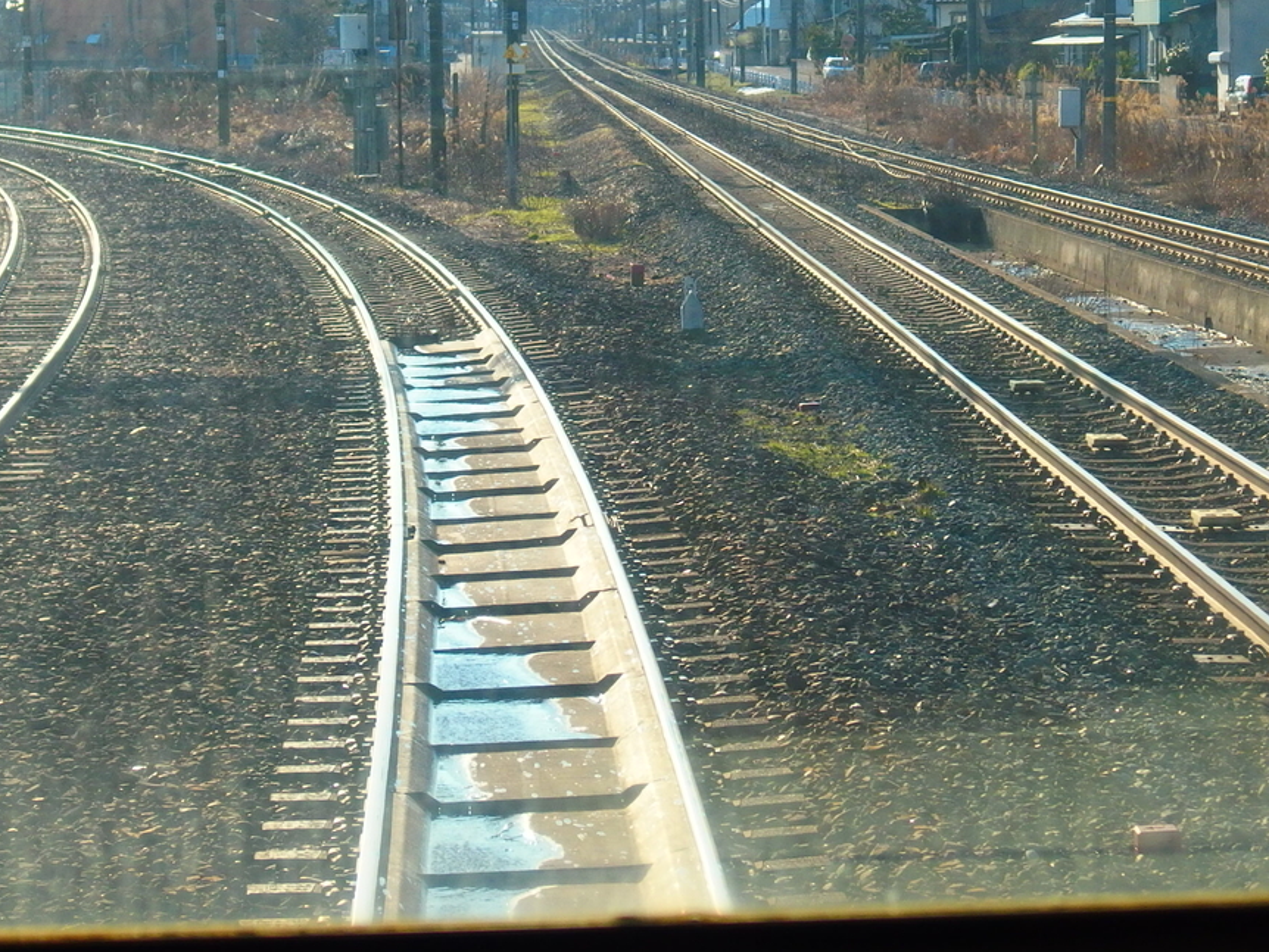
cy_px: 337
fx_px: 4950
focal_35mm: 135
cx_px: 562
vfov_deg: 11.0
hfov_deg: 14.6
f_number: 4
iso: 100
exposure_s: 1/800
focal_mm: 17.3
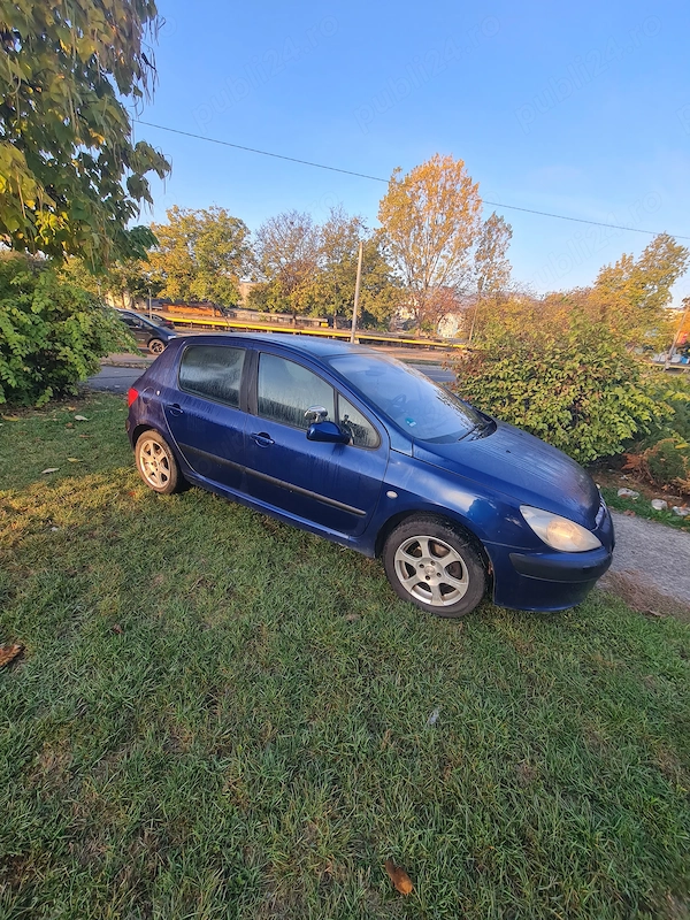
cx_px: 345
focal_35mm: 13
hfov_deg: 89.9
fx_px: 346
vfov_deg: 106.2
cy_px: 460
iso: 64
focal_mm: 2.2
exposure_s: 1/236
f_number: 2.2
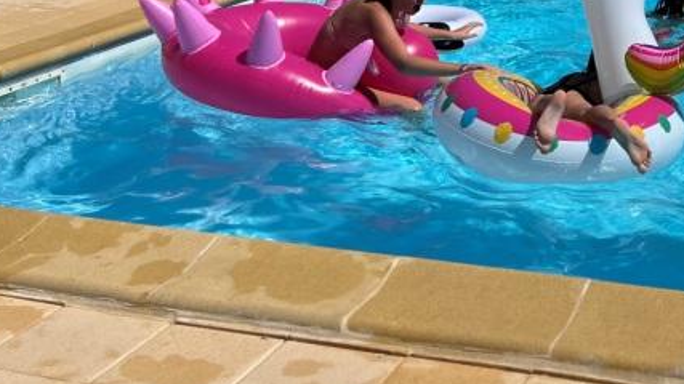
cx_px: 721
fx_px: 1233
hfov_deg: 28.6
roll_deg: -1.9
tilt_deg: -2.2
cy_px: -211
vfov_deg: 16.1
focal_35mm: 68
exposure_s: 1/8403
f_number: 1.6
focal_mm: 5.1
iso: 50
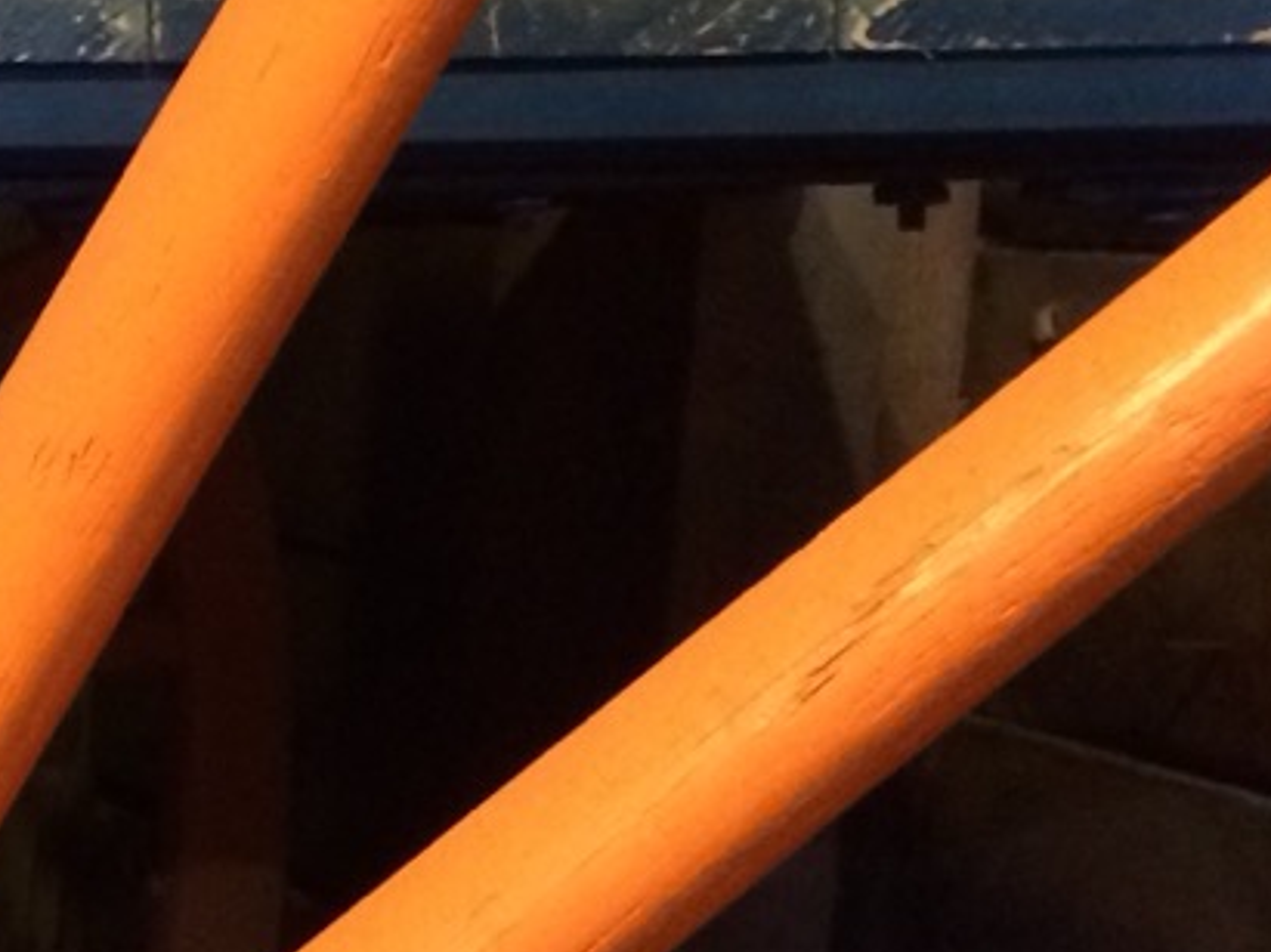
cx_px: -1036
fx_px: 4148
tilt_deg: -3.3
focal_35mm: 113
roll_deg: +0.8
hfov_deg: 15.1
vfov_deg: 13.1
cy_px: 355
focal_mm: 4.15
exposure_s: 1/15
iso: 320
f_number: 2.2
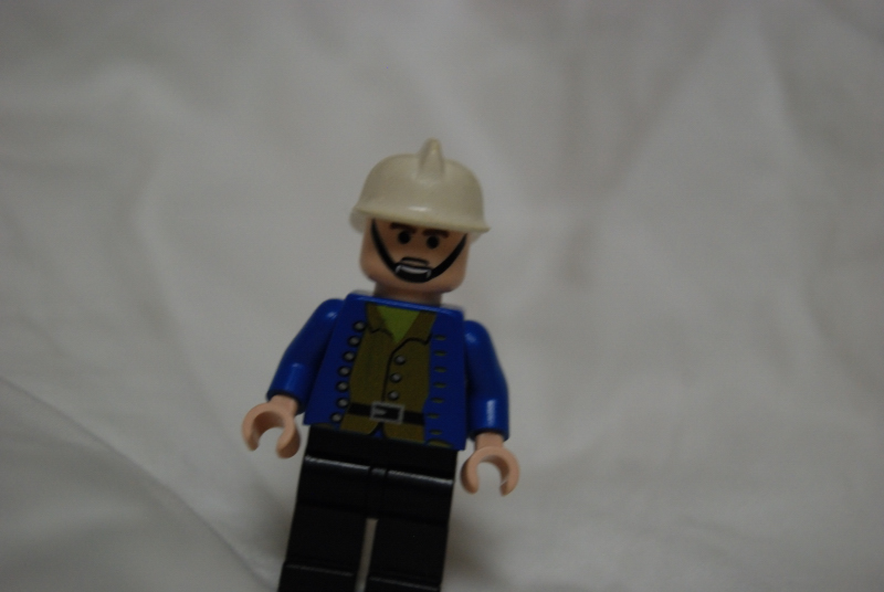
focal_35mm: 82
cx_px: 442
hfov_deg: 24.6
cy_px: 296
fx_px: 2029
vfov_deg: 16.6
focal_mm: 55
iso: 800
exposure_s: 1/60
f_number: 5.6
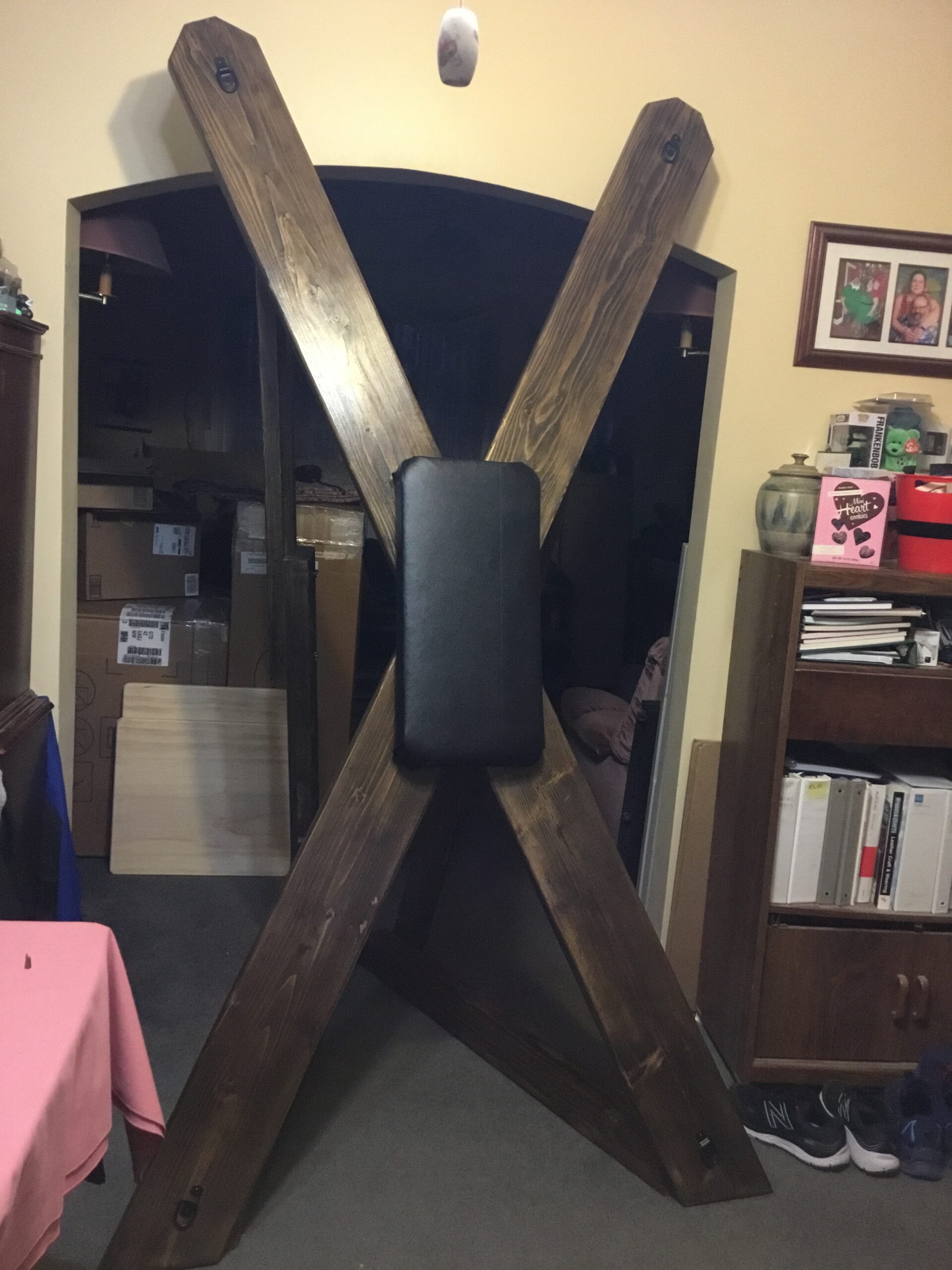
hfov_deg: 45.4
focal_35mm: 31
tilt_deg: -9.5
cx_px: 476
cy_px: 635
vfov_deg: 58.4
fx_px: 1137
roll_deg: -4.2
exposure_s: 1/30
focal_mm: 3.3
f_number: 2.4
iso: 200
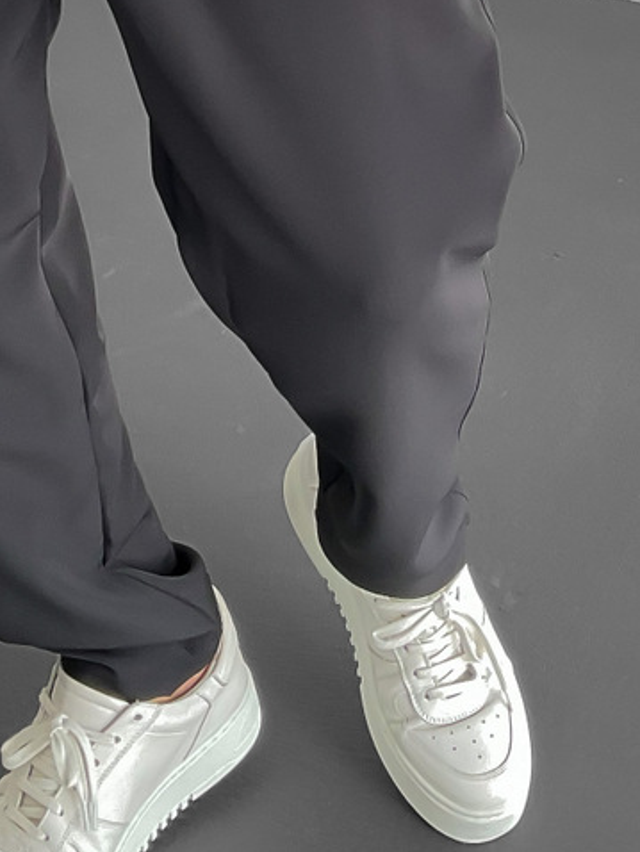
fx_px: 2389
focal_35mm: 97
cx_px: 242
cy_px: -410
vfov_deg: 18.1
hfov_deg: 15.2
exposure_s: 1/120
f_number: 1.8
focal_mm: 3
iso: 16
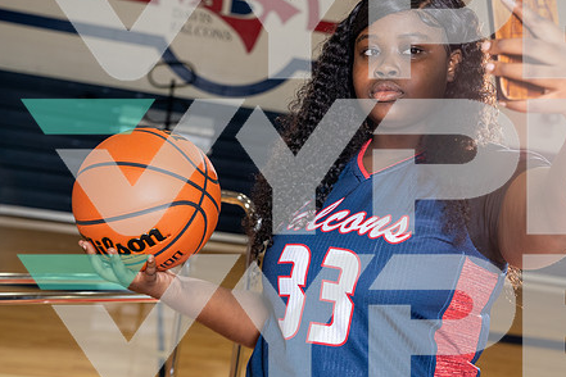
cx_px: 348
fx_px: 1116
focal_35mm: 71
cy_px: 167
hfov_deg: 28.4
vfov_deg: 19.2
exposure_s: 1/250
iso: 800
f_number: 5.6
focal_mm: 54
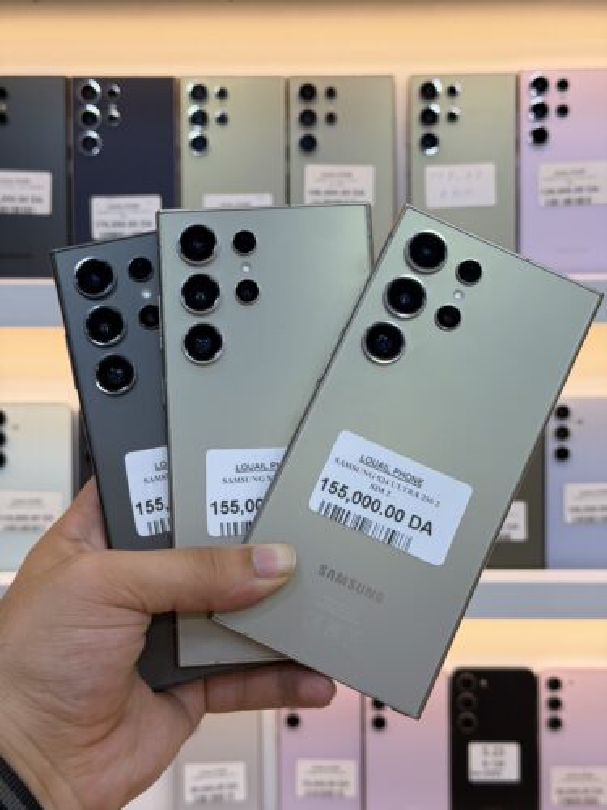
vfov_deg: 39.7
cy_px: 405
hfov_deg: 30.3
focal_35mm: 48
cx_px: 304
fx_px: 1122
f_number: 1.78
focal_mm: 6.76
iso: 64
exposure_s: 1/420
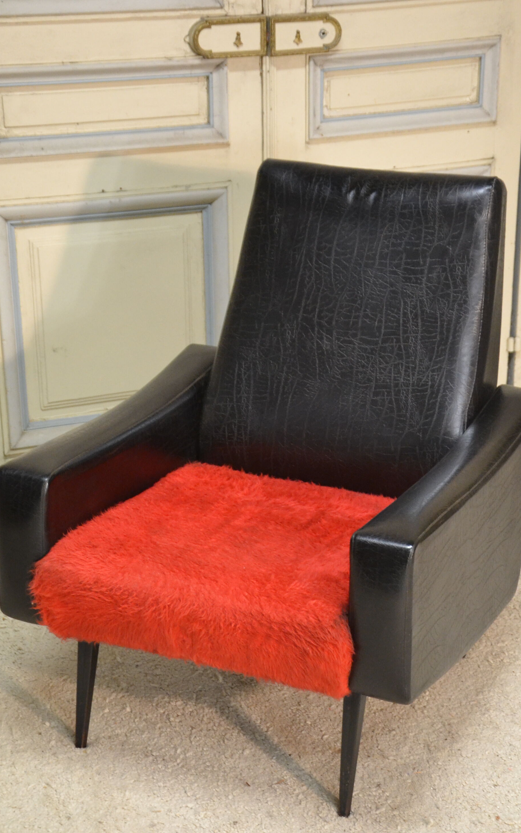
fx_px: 1635
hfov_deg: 18.1
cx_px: 274
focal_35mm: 72
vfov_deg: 28.6
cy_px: 419
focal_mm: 40
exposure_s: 1/60
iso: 2200
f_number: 4.5
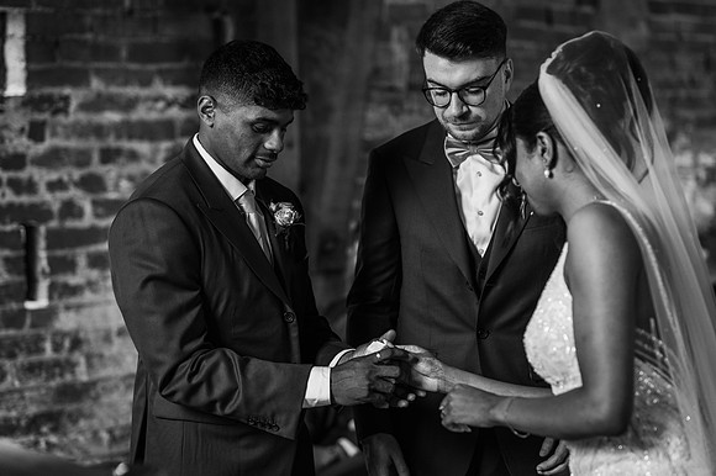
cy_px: 238
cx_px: 358
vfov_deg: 16.1
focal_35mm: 85
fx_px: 1690
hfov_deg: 23.9
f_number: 2.5
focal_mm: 85
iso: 1100
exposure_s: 1/200
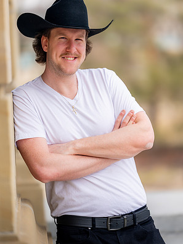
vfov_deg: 12.0
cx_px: 92
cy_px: 113
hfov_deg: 9.1
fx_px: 1156
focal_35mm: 164
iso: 100
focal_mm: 150
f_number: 2
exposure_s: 1/1600
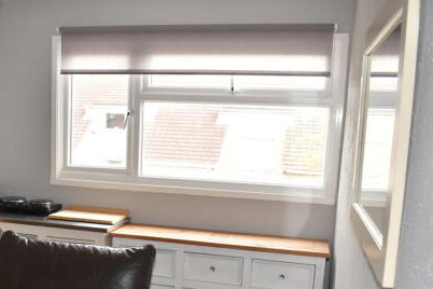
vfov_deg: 29.8
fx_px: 529
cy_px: 231
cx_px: 133
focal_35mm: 44
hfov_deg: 43.7
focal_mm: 18
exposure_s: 1/160
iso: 800
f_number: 4.5
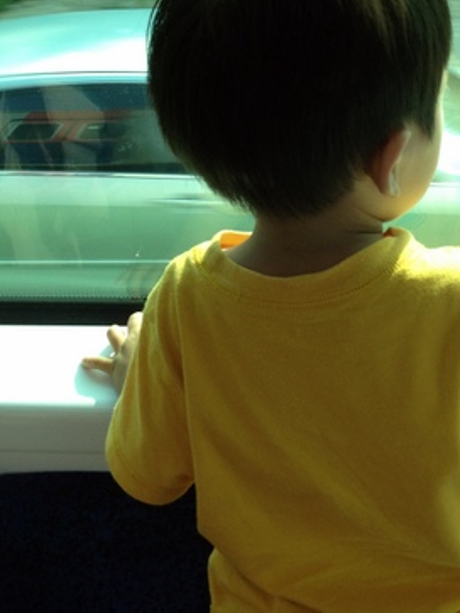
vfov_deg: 32.3
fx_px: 1026
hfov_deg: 25.1
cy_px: 120
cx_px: 323
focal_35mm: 58
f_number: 2.4
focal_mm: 4.28
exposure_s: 1/133
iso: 64
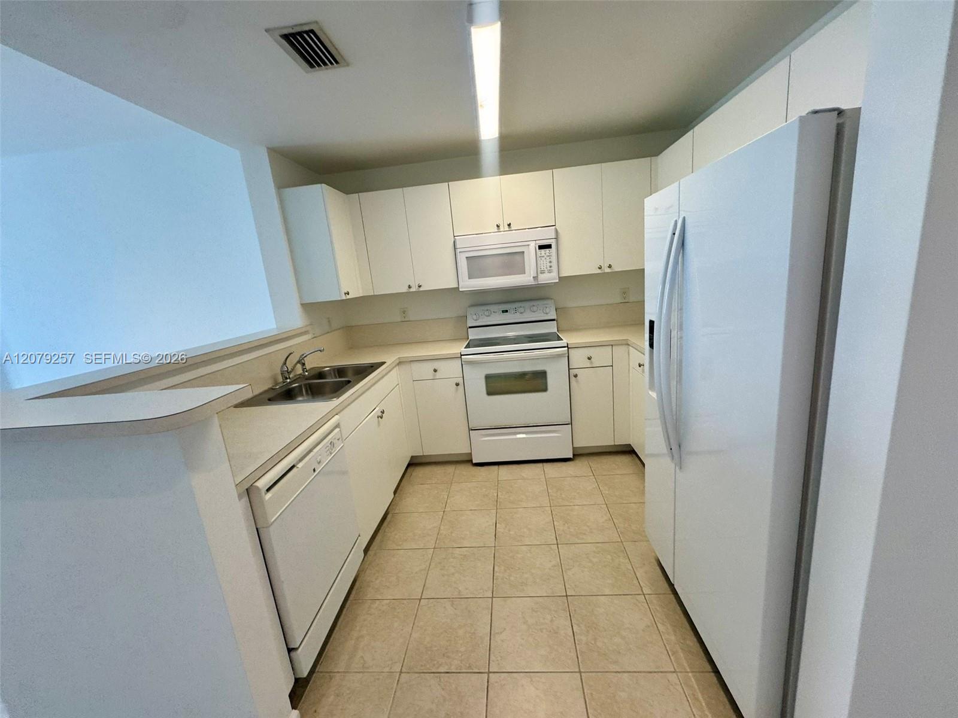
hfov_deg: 102.1
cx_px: 479
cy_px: 359
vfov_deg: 85.7
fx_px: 387
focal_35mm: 14
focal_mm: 2.22
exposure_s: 1/120
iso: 125
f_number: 2.2
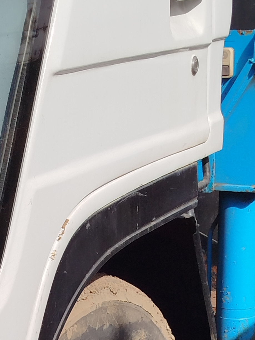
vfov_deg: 14.4
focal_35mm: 134
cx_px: 66
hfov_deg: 11.0
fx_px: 1316
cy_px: 371
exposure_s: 1/1367
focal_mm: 5.31
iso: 50
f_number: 1.7
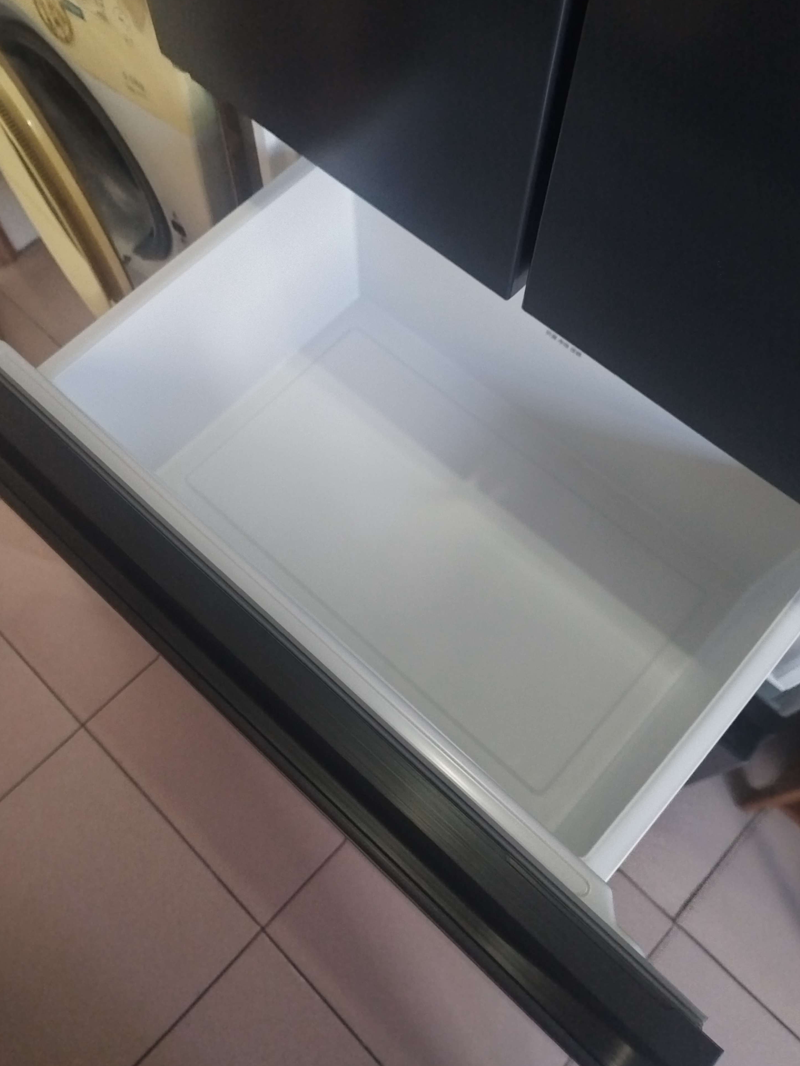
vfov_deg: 71.6
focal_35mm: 24
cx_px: 385
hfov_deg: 56.8
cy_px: 544
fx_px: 740
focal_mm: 5.52
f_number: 1.9
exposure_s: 1/100
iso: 4125
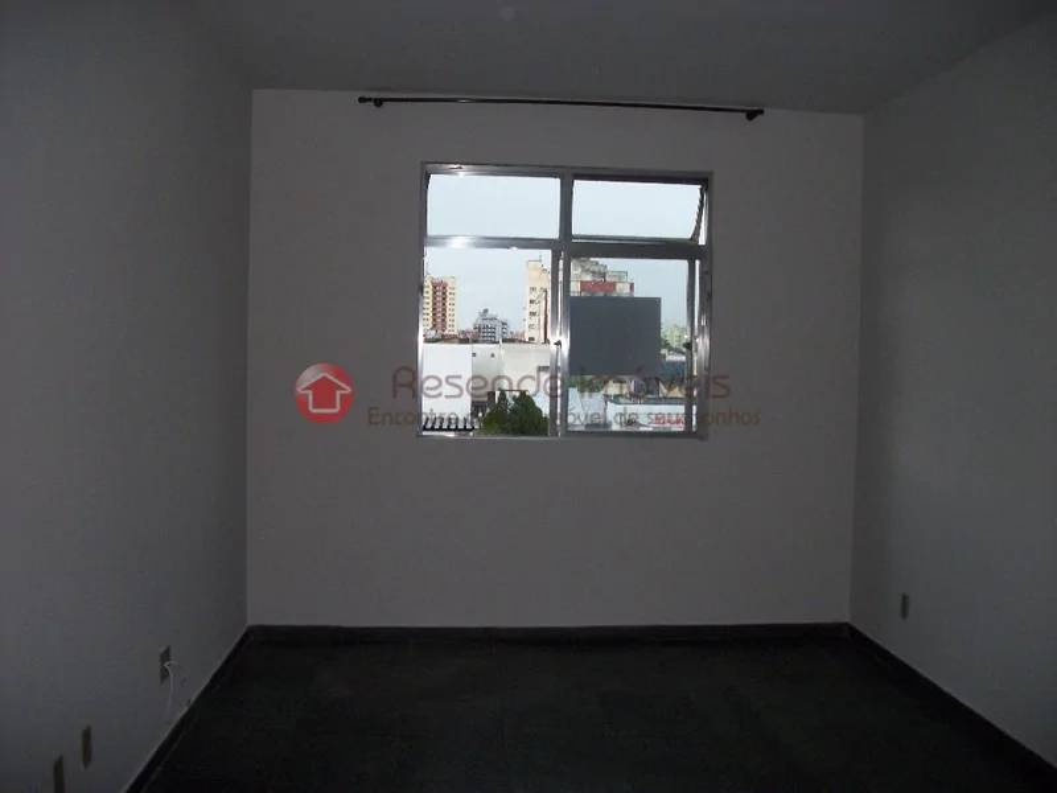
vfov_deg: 44.2
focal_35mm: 32
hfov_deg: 56.8
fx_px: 977
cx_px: 528
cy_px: 396
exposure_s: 1/60
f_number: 2.9
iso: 250
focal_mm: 5.7
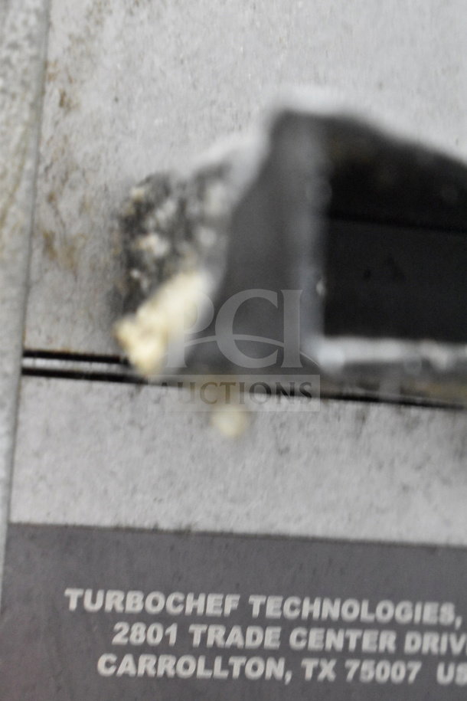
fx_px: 1605
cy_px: 350
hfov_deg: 16.6
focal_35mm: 82
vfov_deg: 24.6
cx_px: 234
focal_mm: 55
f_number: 5.6
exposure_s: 1/100
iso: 11400
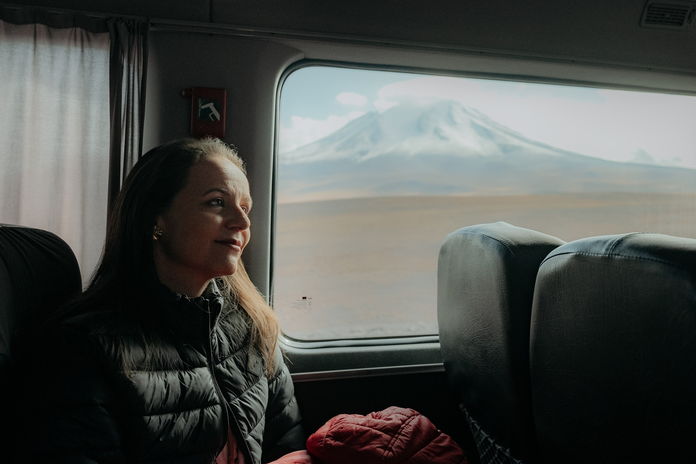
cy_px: 166
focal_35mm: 31
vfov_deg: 41.4
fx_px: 609
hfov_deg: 58.8
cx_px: 435
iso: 640
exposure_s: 1/1250
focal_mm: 24
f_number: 4.5
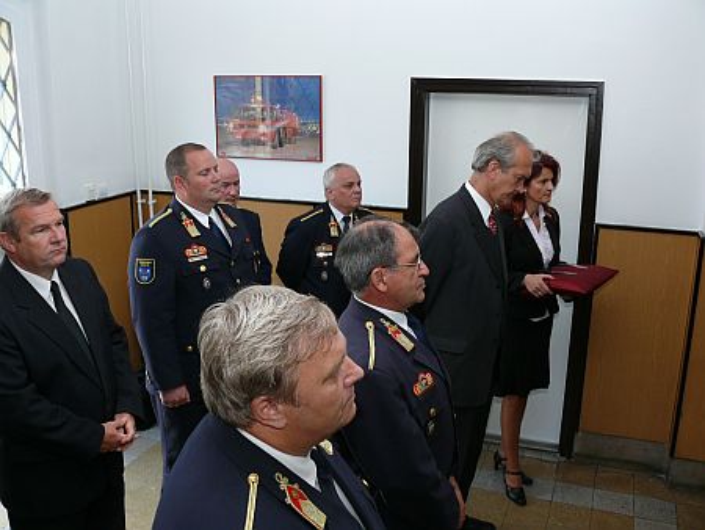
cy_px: 265
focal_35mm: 35
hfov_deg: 52.6
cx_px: 352
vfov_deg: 40.7
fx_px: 713
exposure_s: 1/30
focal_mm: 7.4
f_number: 4
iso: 100
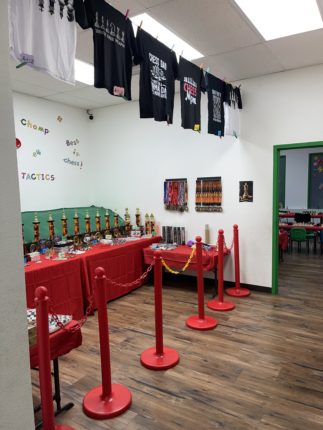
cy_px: 215
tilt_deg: -5.9
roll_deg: +1.0
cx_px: 162
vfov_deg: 69.4
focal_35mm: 25
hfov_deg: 54.9
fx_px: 311
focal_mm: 5.1
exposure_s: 1/120
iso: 40
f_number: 1.6
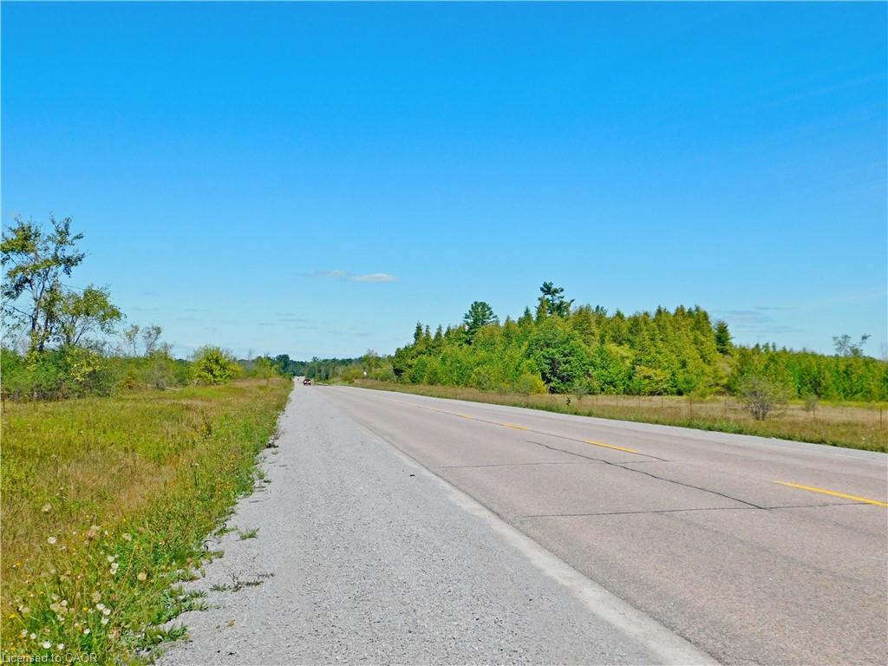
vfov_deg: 36.0
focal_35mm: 40
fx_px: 1026
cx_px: 444
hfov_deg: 46.8
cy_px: 333
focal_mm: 7.1
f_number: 7.2
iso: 125
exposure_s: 1/500
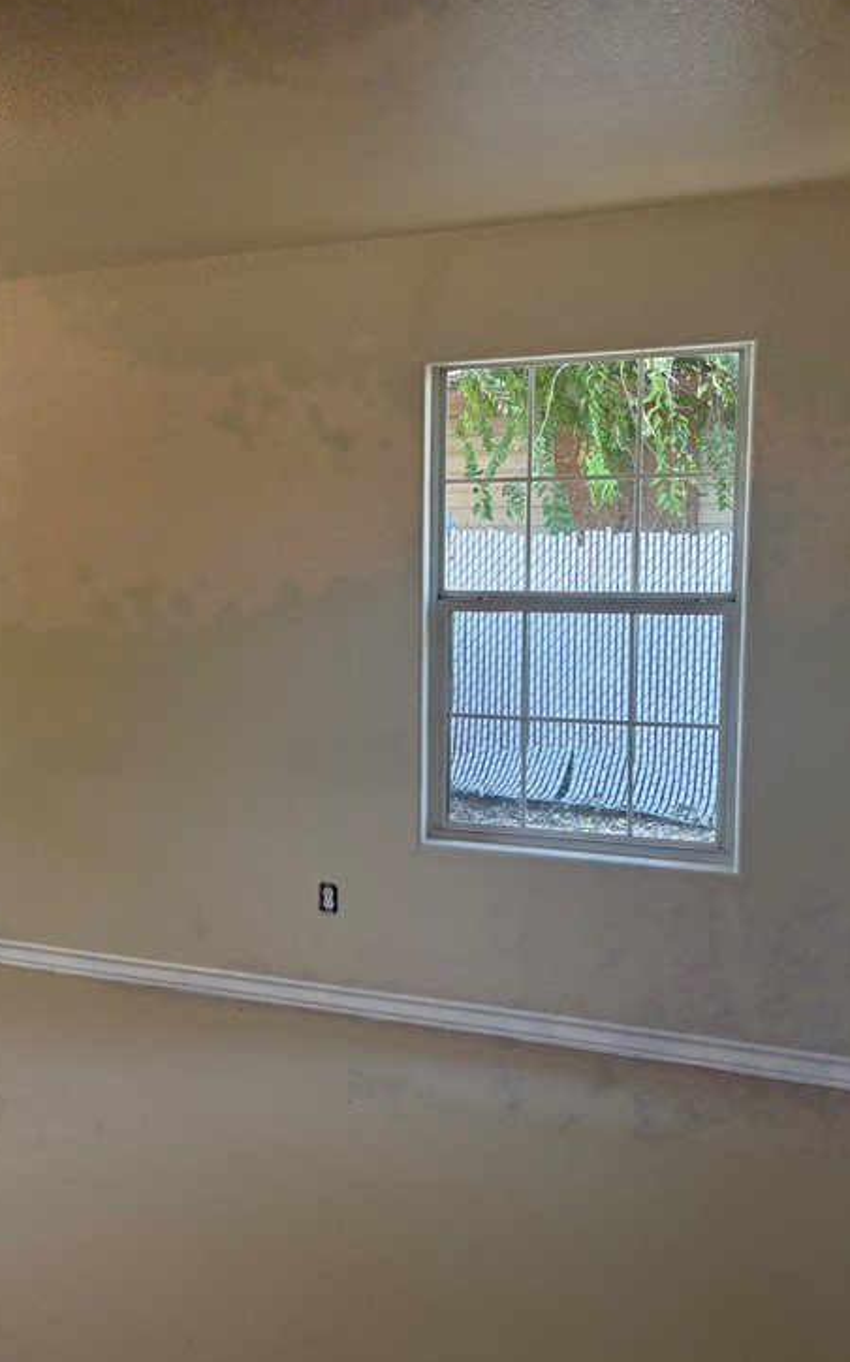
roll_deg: +2.3
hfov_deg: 30.3
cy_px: 662
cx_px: -13
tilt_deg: -3.7
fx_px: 1447
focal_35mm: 39
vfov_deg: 50.4
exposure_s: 1/194
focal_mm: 5.96
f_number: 1.6
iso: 125
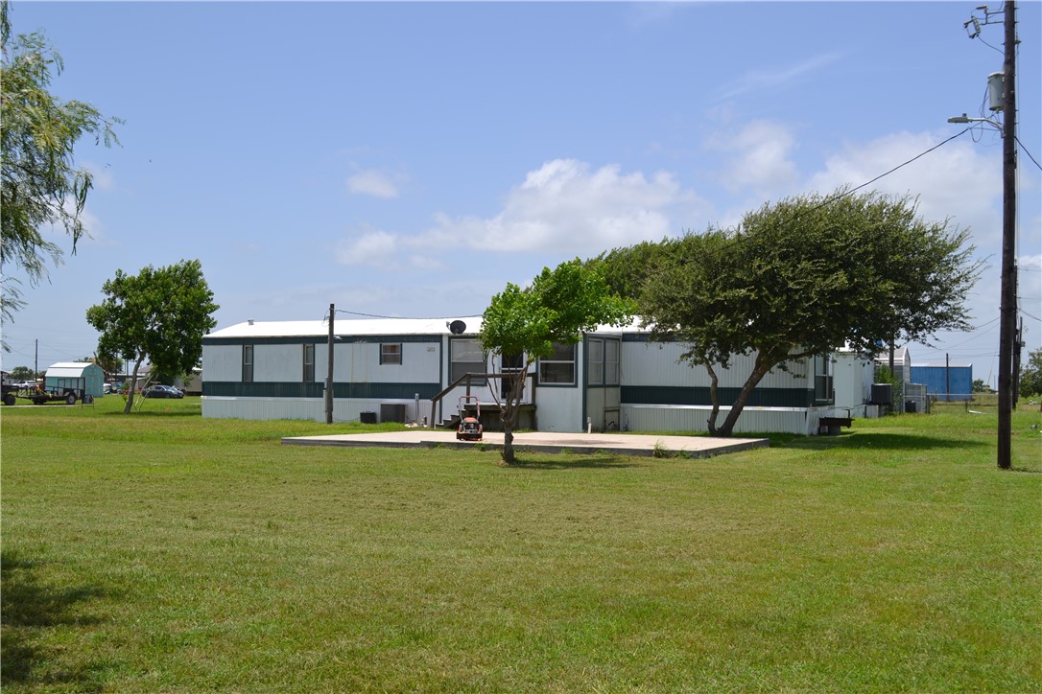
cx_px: 521
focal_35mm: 39
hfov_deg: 49.6
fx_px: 1129
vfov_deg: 34.2
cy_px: 347
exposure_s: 1/320
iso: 100
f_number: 9
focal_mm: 26
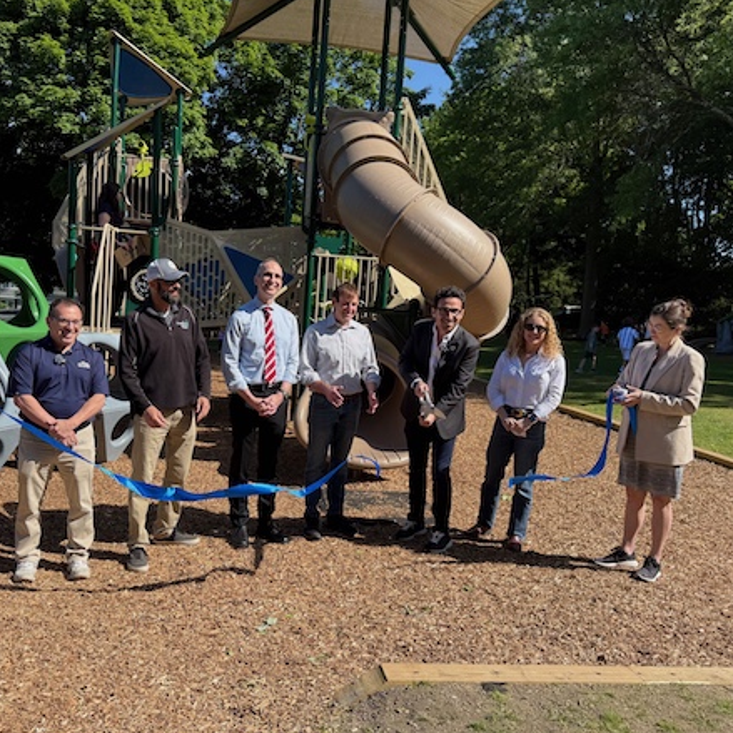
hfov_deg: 55.2
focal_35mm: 29
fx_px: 695
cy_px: 369
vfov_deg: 55.6
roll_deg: -3.2
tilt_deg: -4.8
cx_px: 296
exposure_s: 1/2445
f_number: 1.78
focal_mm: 6.76
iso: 80
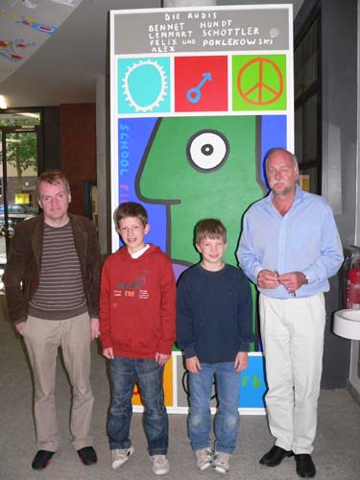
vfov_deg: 51.4
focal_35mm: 36
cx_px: 180
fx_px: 499
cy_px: 240
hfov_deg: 39.7
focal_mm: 6
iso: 150
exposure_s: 1/60
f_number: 2.8
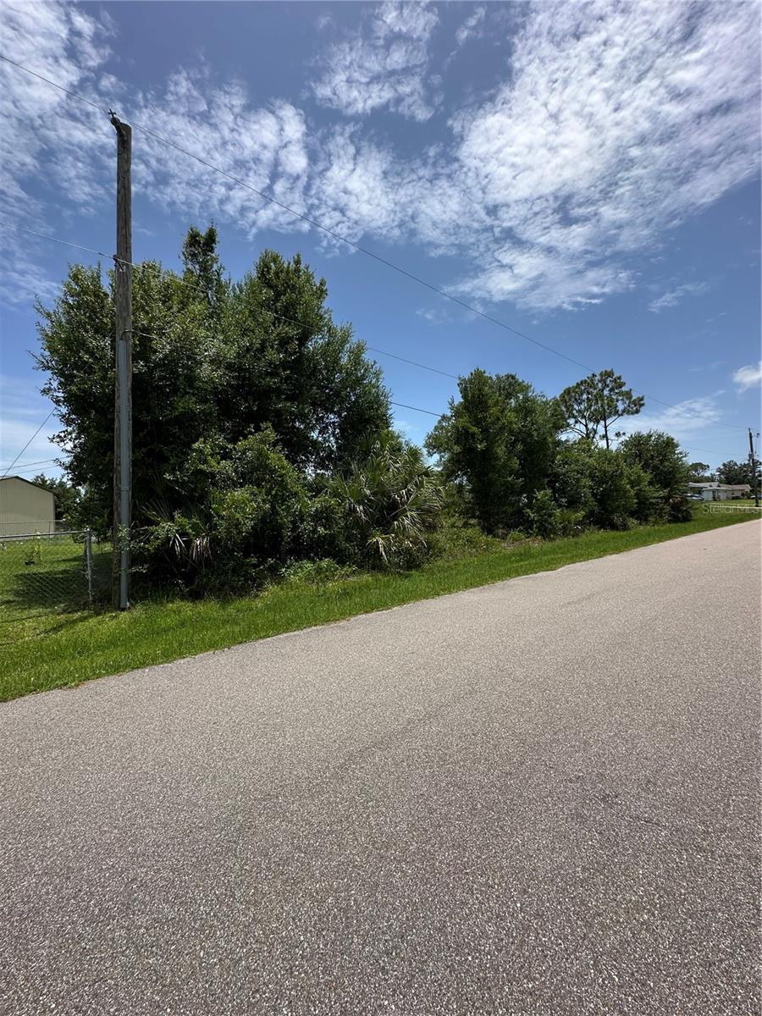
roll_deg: +1.8
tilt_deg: +2.2
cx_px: 381
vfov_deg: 102.1
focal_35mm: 14
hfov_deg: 85.7
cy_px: 508
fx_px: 411
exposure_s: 1/1984
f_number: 2.2
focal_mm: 2.22
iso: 40
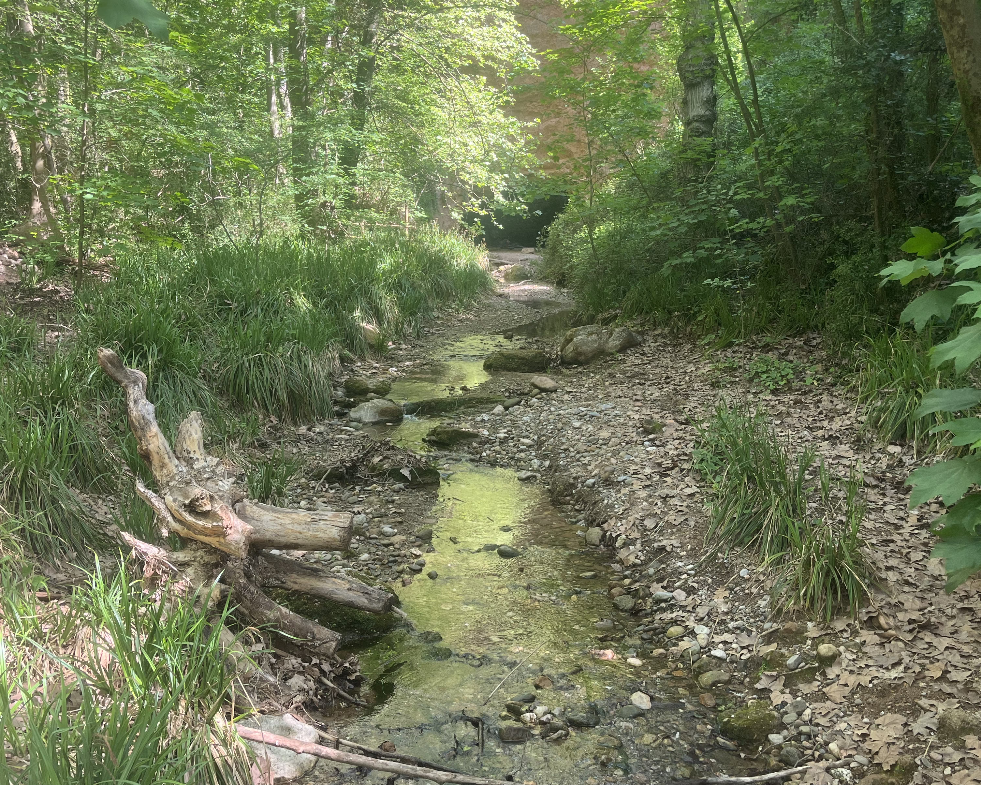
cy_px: 359
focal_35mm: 34
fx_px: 987
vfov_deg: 43.3
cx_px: 490
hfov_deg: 52.8
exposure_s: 1/134
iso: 32
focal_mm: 5.1
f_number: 1.6
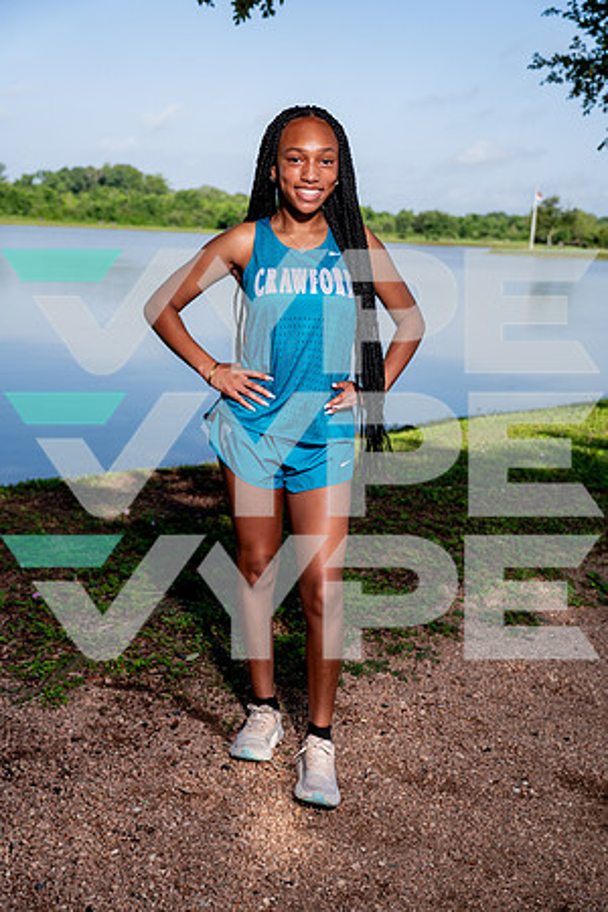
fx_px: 1039
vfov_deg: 47.4
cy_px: 456
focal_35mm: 41
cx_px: 304
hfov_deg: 32.6
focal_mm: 41
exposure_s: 1/640
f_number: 4
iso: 100
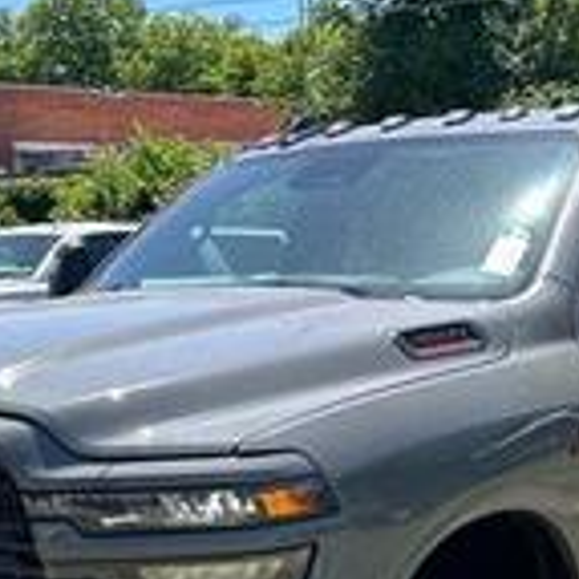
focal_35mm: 81
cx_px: 324
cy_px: 583
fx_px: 1533
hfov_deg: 21.4
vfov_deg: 20.7
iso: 50
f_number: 1.5
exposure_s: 1/2299
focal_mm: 5.7
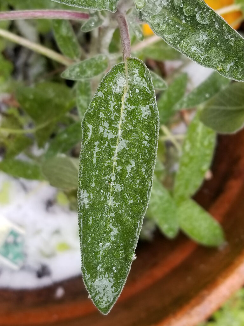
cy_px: 163
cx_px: 122
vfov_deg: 67.3
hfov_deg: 53.1
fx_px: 244
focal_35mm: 26
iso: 64
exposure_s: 1/50
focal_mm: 4.25
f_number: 1.7
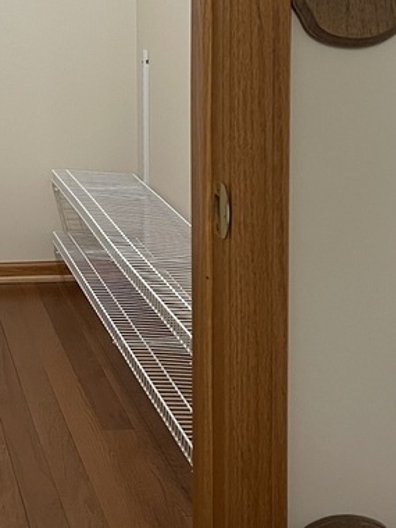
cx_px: -51
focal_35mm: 71
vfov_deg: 26.7
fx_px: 1083
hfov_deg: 19.7
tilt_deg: -7.3
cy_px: 85
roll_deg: +0.8
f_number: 1.6
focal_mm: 5.1
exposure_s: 1/60
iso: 125
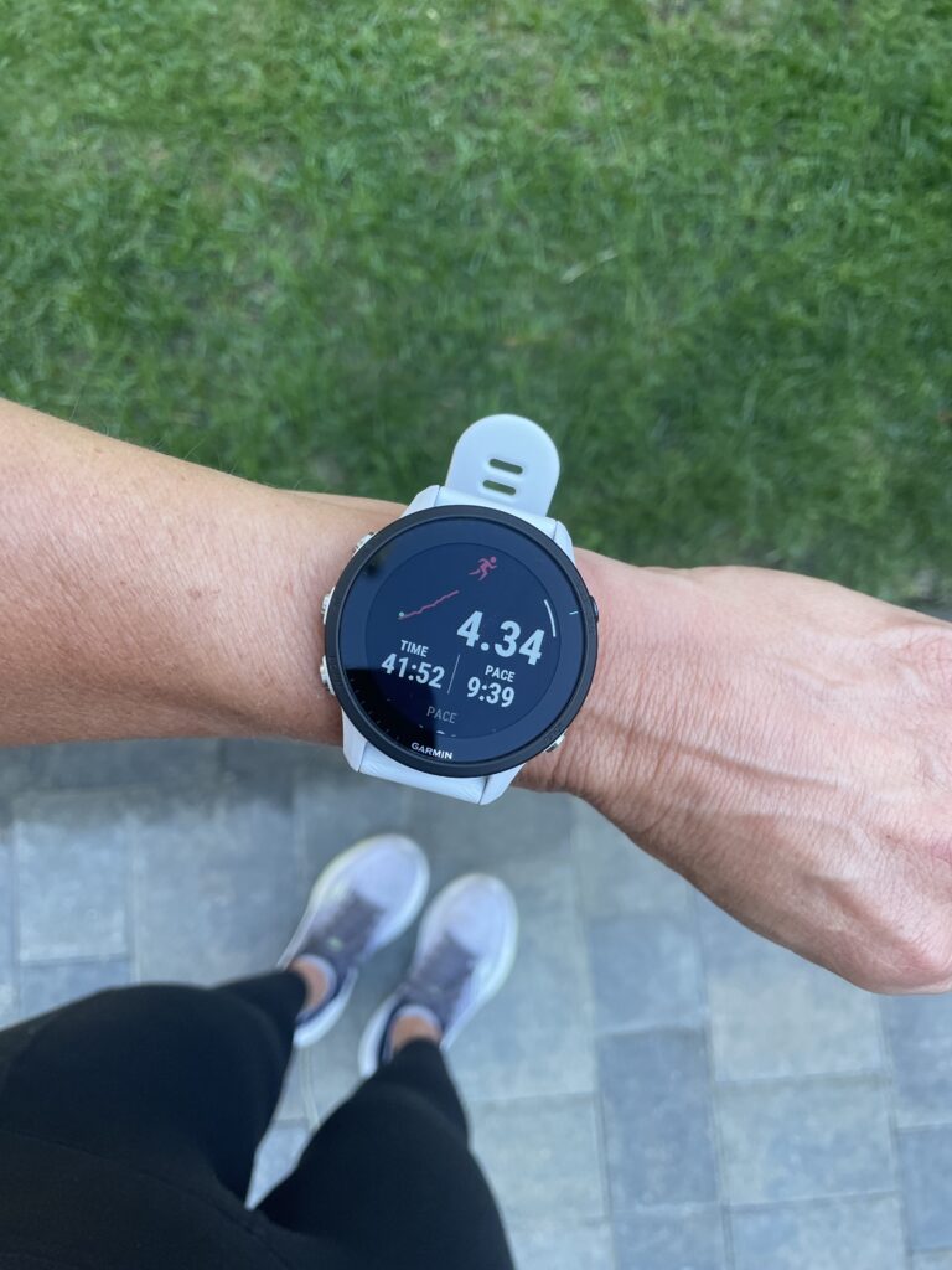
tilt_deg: -82.3
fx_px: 953
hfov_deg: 53.1
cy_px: 635
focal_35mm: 26
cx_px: 476
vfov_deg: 67.3
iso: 125
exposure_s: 1/121
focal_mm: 4.2
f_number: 1.6
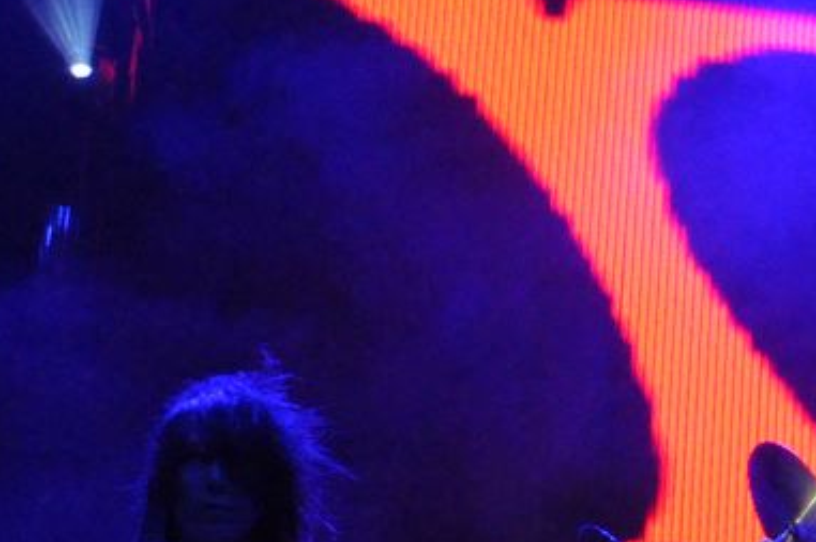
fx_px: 1879
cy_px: 433
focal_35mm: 83
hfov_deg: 23.9
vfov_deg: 16.3
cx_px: 713
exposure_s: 1/125
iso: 3200
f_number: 6.3
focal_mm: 28
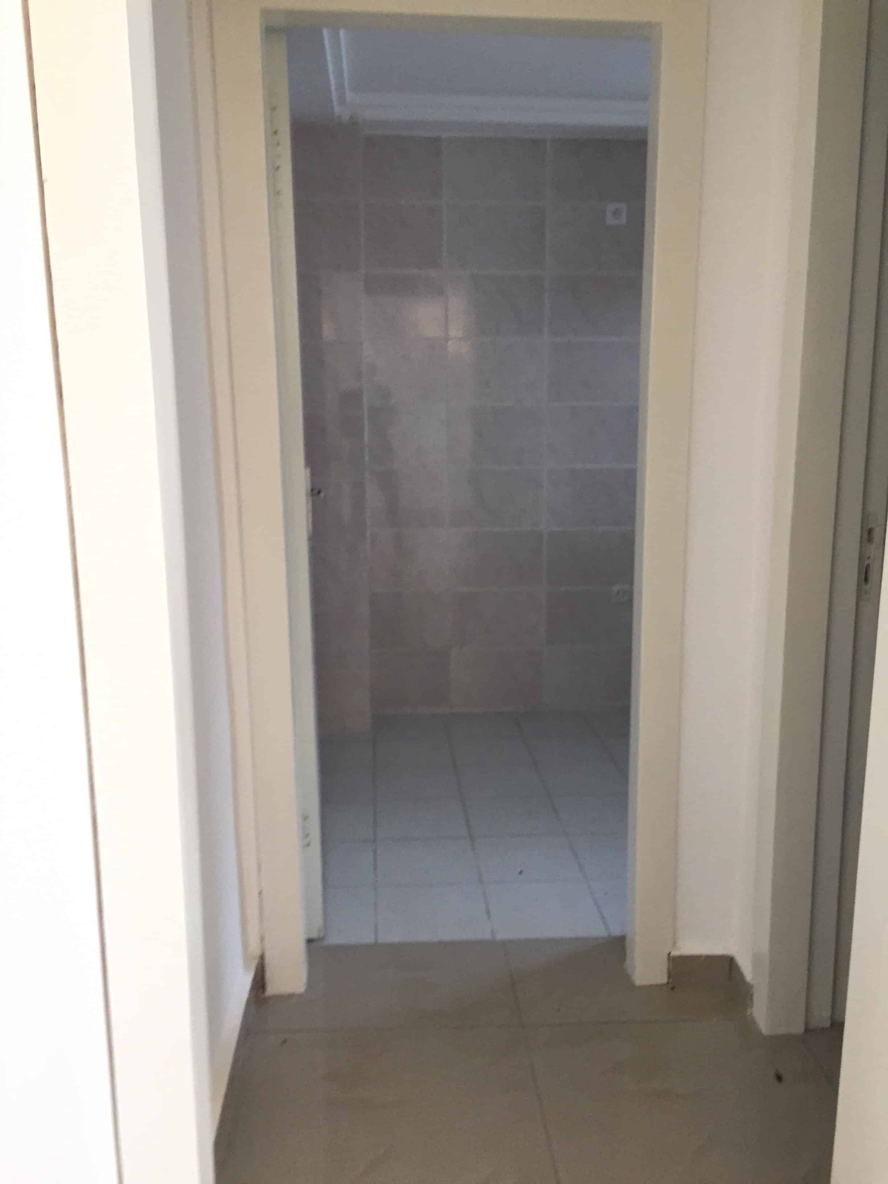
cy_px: 592
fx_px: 992
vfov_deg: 61.7
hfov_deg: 48.2
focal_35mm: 29
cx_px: 444
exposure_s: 1/33
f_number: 2.2
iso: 64
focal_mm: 4.2
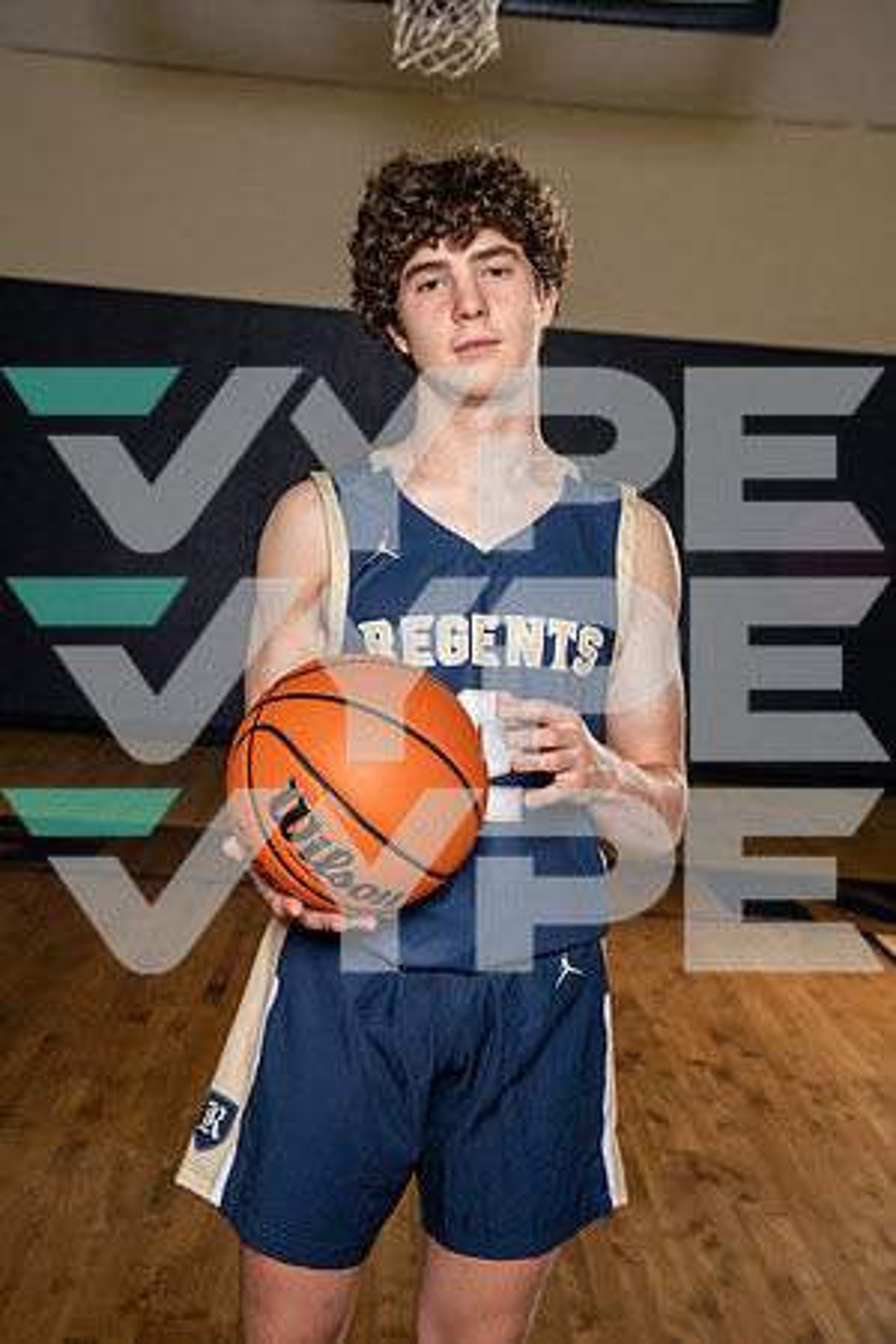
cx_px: 448
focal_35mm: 53
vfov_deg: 37.5
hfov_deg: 25.5
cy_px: 672
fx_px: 1979
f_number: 5.6
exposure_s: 1/250
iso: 400
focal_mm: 53
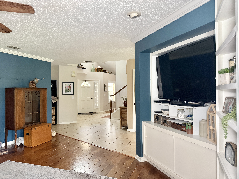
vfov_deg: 56.8
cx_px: 120
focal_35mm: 24
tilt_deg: +0.3
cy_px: 90
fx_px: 166
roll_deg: +0.1
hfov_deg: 71.6
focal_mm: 6.76
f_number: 1.78
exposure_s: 1/60
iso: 640
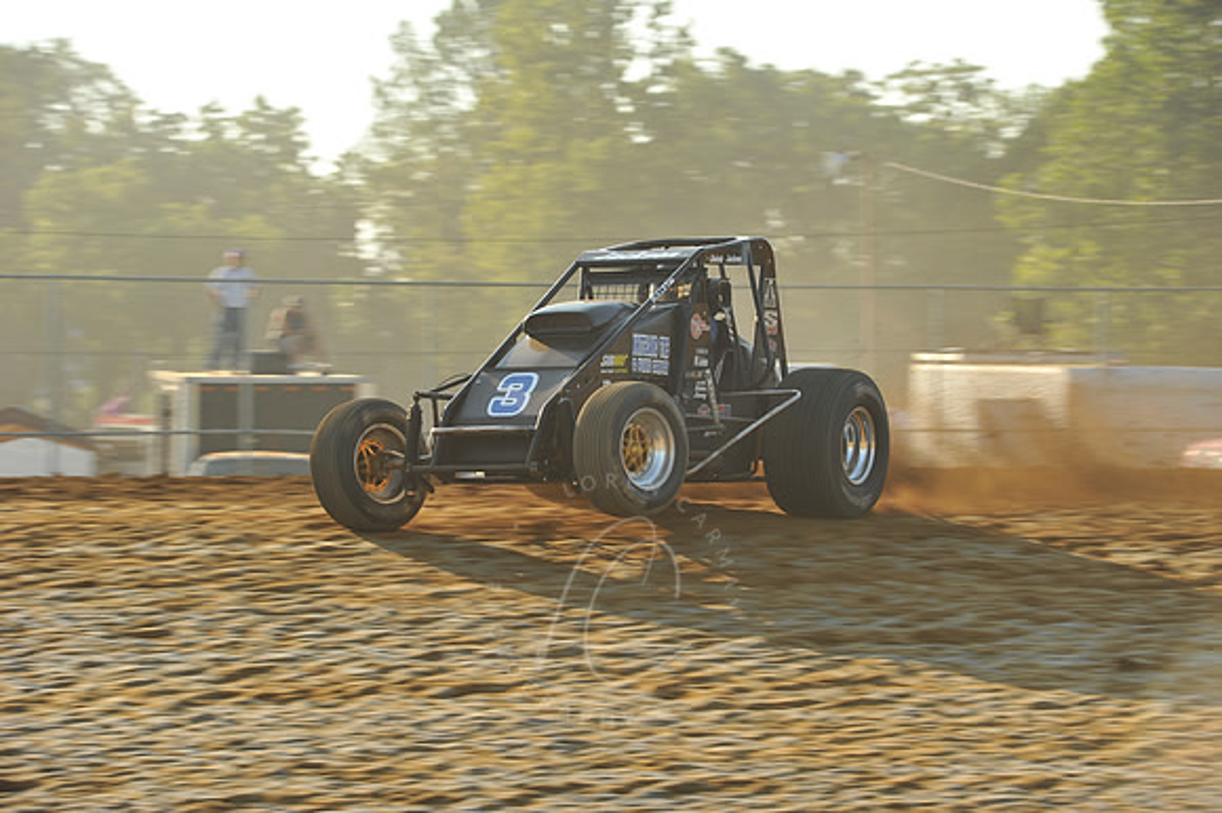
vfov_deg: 7.8
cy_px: 406
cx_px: 611
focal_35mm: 175
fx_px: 5937
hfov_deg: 11.8
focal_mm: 175
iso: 400
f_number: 9
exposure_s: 1/320
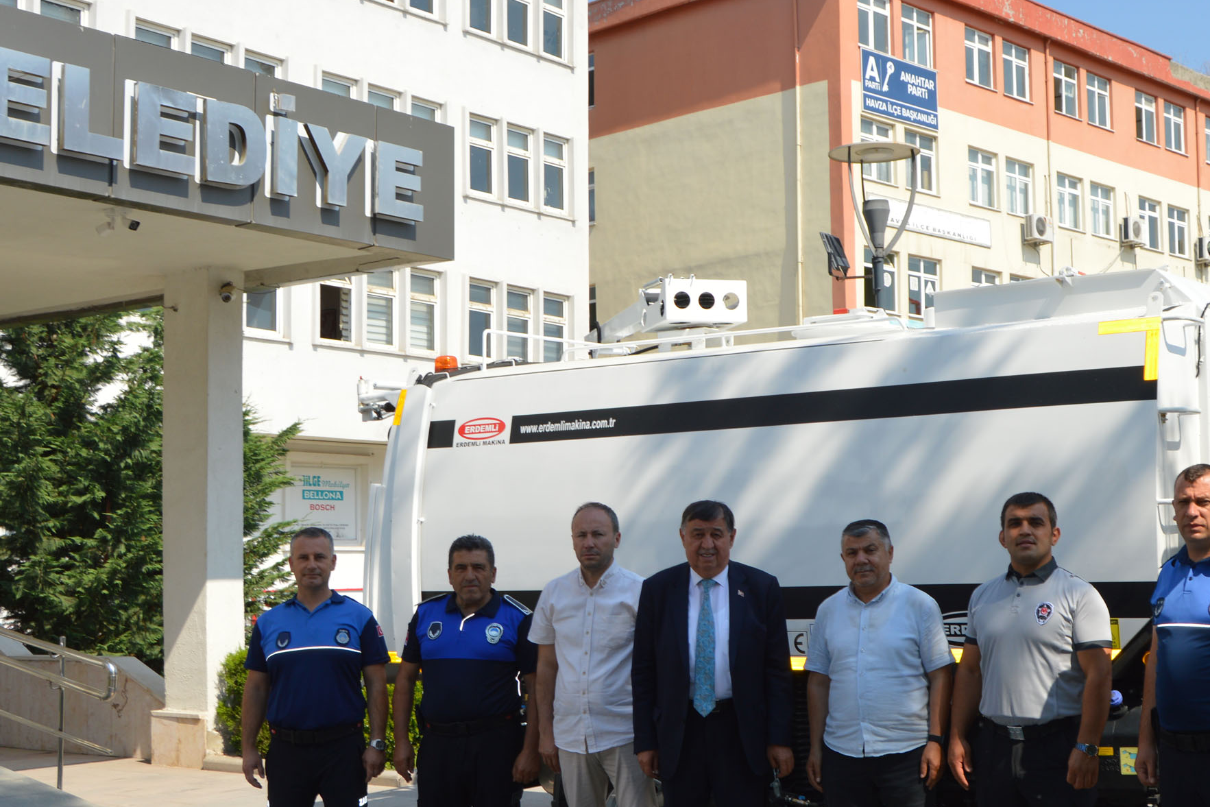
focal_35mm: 53
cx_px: 752
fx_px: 1781
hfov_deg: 37.3
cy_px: 459
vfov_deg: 25.5
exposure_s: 1/200
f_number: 10
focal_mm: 22
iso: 100
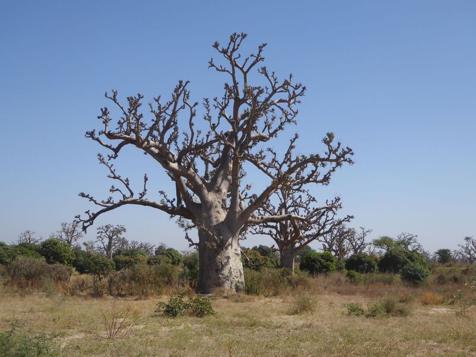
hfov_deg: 40.4
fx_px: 646
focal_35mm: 47
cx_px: 238
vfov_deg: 30.9
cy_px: 178
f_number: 4
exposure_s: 1/800
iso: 80
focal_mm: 8.4
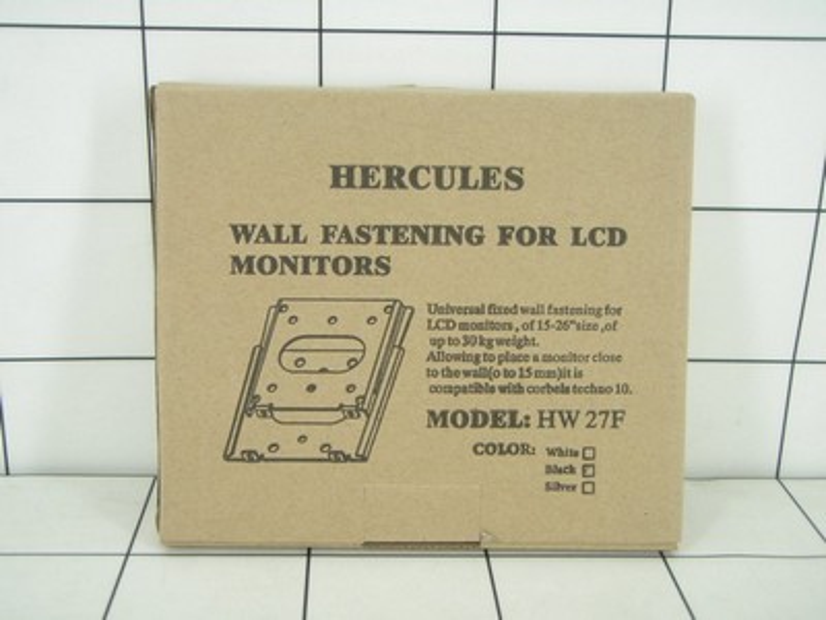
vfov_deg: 28.6
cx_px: 413
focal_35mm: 51
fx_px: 1217
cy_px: 310
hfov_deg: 37.5
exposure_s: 1/40
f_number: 4
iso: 125
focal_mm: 9.13
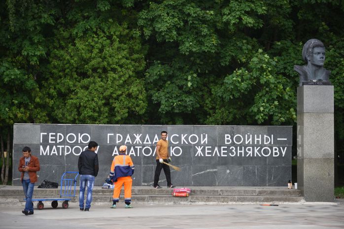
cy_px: 114
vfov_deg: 13.7
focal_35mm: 100
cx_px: 172
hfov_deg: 20.4
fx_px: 956
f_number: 2.8
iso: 400
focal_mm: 100
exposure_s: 1/640
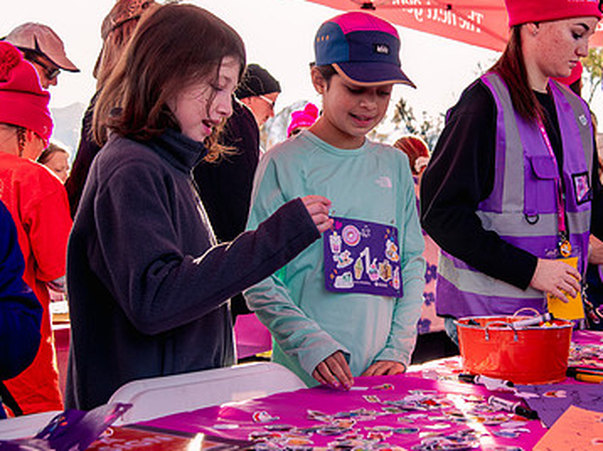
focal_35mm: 61
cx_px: 409
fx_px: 1062
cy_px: 183
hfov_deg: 31.4
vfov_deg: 24.0
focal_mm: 38
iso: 800
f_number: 5
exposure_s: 1/640
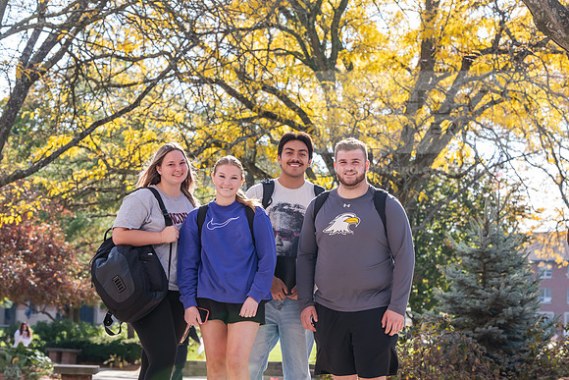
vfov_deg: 12.5
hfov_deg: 18.6
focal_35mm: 110
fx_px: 1739
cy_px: 190
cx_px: 284
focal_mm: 110
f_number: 8
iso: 400
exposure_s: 1/250
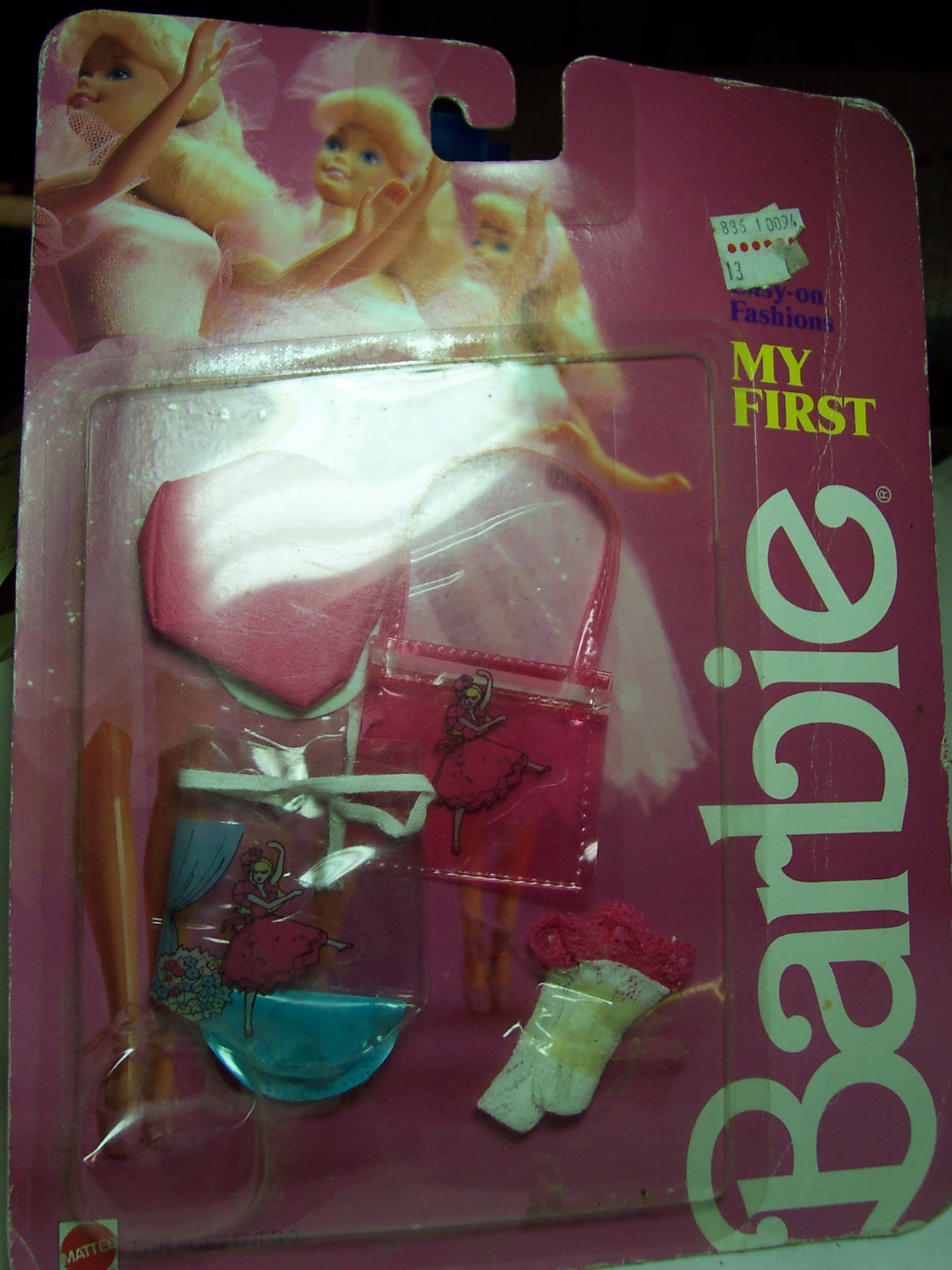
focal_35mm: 37
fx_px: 1357
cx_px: 476
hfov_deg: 38.7
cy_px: 635
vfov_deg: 50.1
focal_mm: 5.6
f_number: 2.8
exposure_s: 1/125
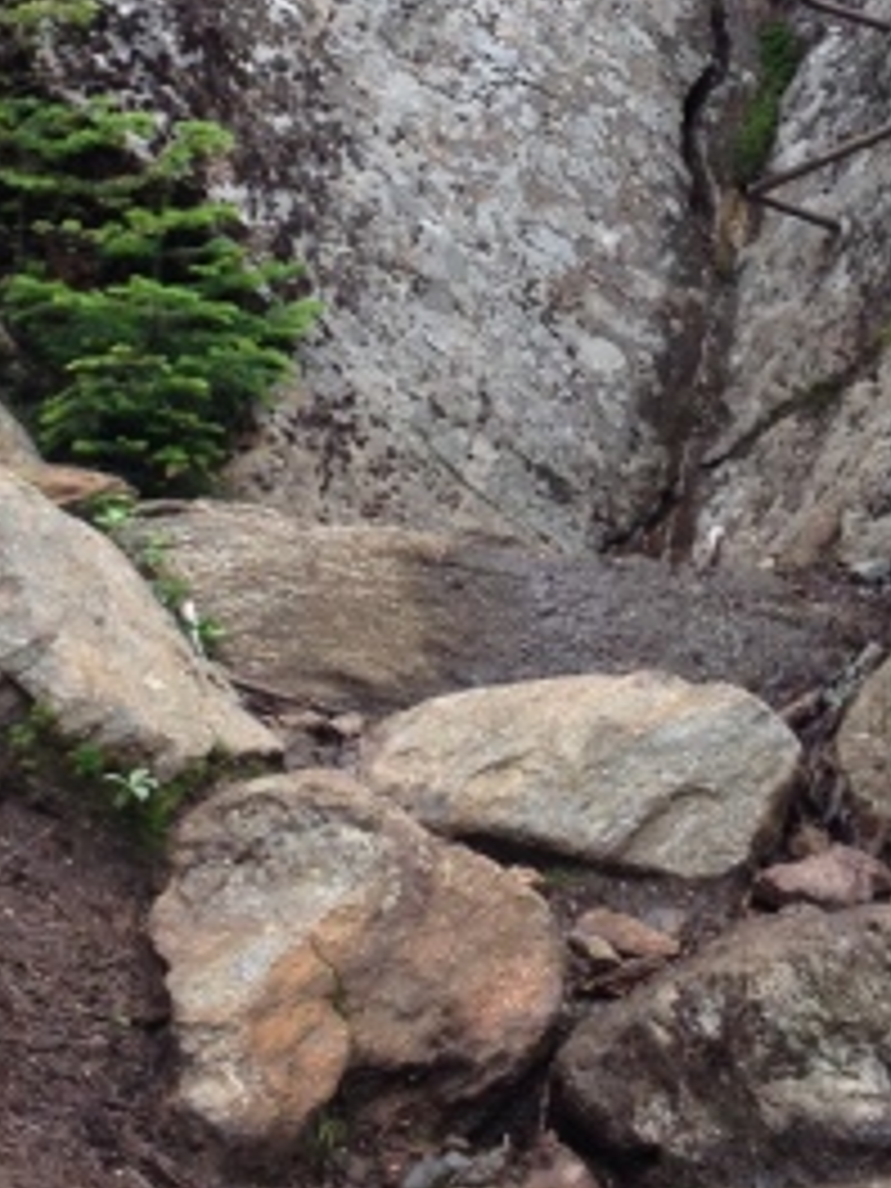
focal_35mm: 113
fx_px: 3878
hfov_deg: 13.1
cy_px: 34
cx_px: 630
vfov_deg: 17.1
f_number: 2.4
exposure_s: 1/120
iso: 80
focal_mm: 4.28
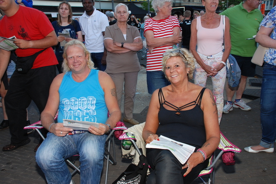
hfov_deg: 57.2
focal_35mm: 33
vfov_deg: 40.1
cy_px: 92
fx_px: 253
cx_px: 138
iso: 320
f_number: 5.6
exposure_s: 1/60
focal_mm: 22
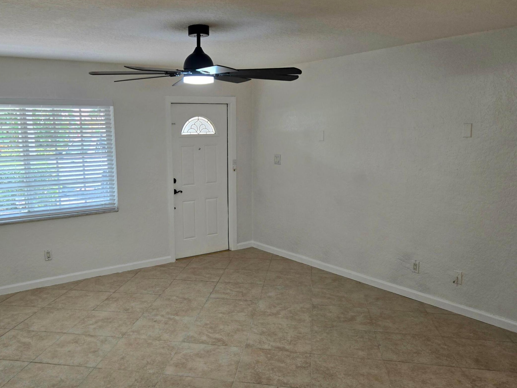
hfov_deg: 56.4
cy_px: 214
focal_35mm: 32
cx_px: 211
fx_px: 478
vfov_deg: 44.1
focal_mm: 5.4
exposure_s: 1/120
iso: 64
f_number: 1.8
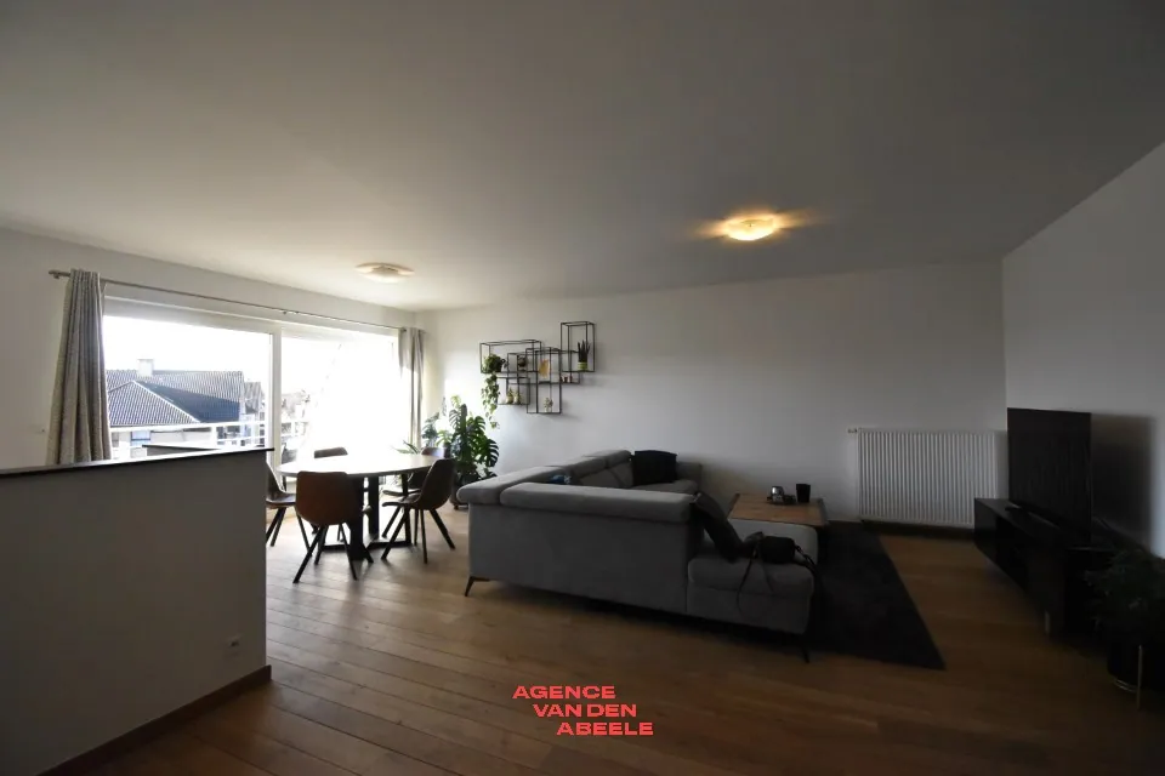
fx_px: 485
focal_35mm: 15
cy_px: 388
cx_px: 582
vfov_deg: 77.3
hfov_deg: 100.4
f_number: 5.6
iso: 3200
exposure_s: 1/800
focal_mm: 10
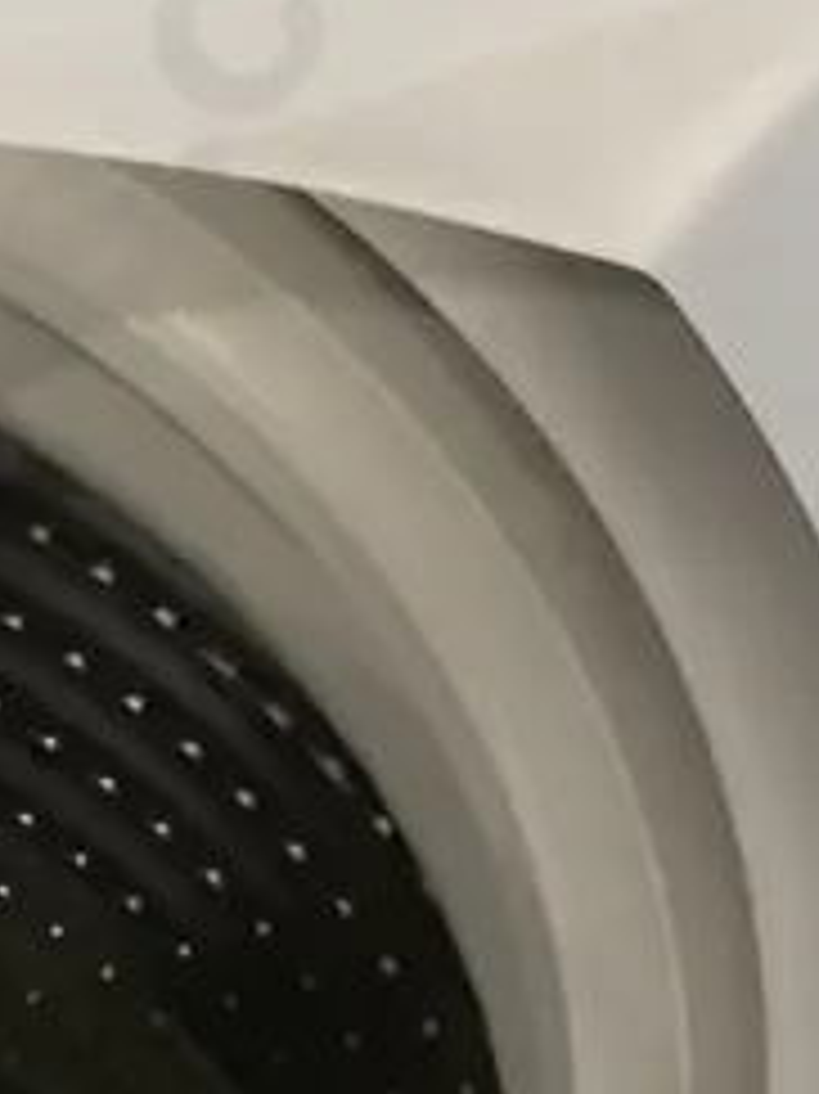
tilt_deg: -64.4
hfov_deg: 11.5
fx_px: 3726
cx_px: -729
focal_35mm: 118
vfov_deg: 16.0
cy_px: 1315
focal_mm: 3.99
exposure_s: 1/50
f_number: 1.8
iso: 100
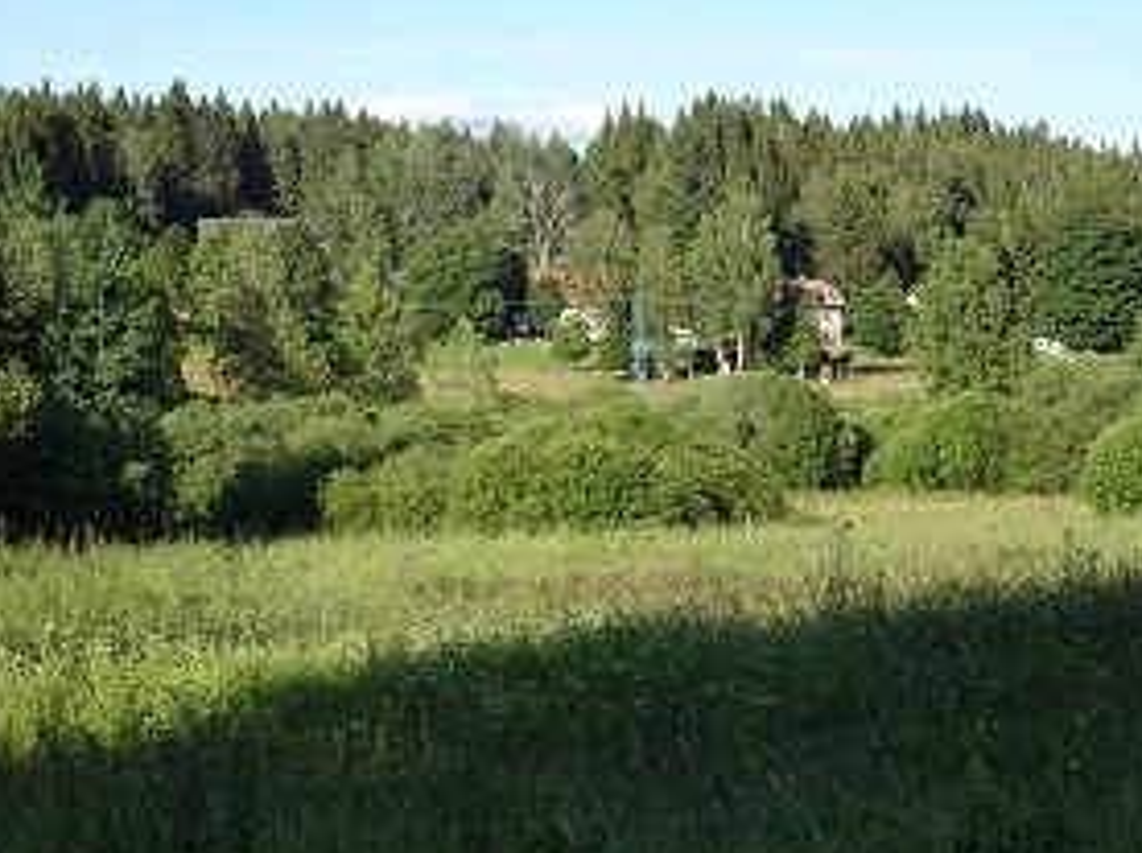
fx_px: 2669
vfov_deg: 18.2
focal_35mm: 81
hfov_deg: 24.2
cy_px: 404
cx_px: 602
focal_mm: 9.52
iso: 80
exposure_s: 1/320
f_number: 4.5
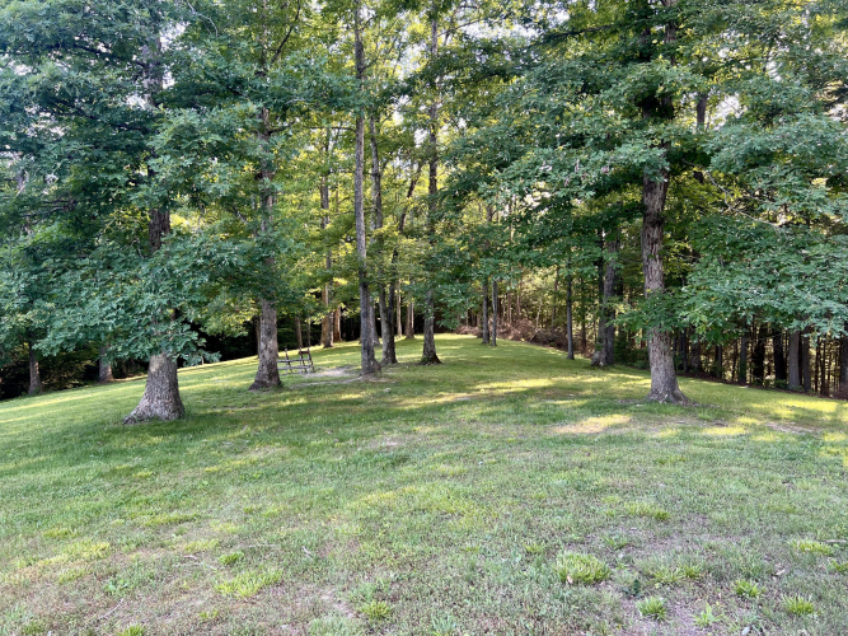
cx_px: 424
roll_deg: -0.7
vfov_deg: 53.0
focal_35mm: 26
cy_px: 318
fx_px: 637
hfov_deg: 67.3
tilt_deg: -2.6
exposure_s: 1/121
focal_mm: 5.7
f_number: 1.5
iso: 64
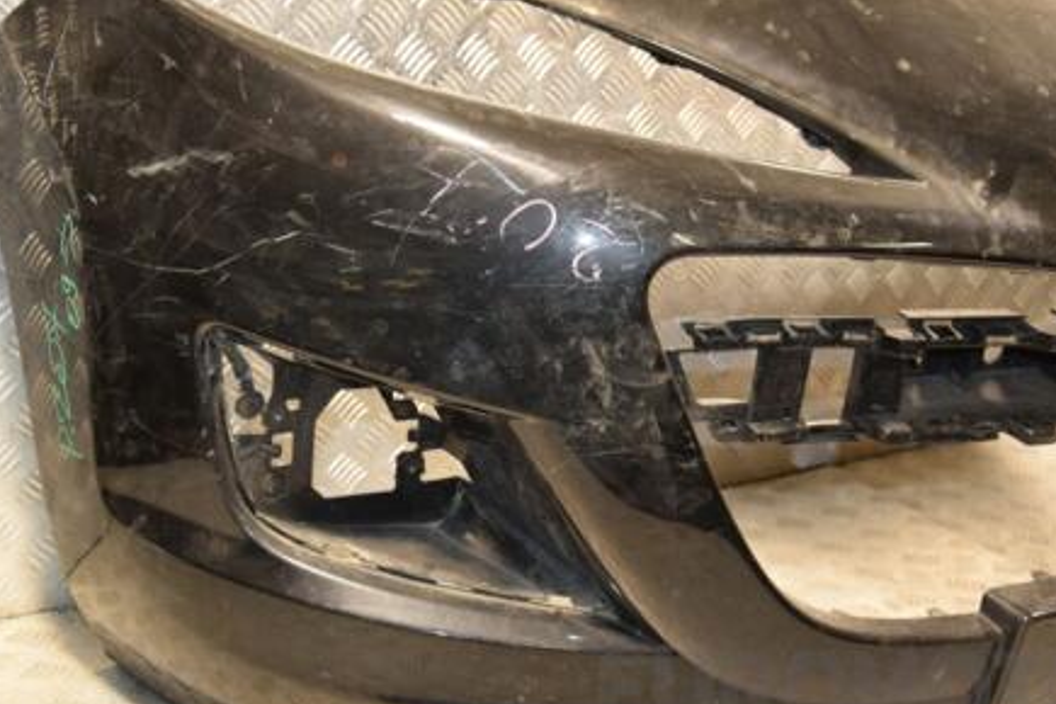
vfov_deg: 26.1
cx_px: 553
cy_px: 364
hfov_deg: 38.4
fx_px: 1516
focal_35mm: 52
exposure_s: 1/100
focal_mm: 25
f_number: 5
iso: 800
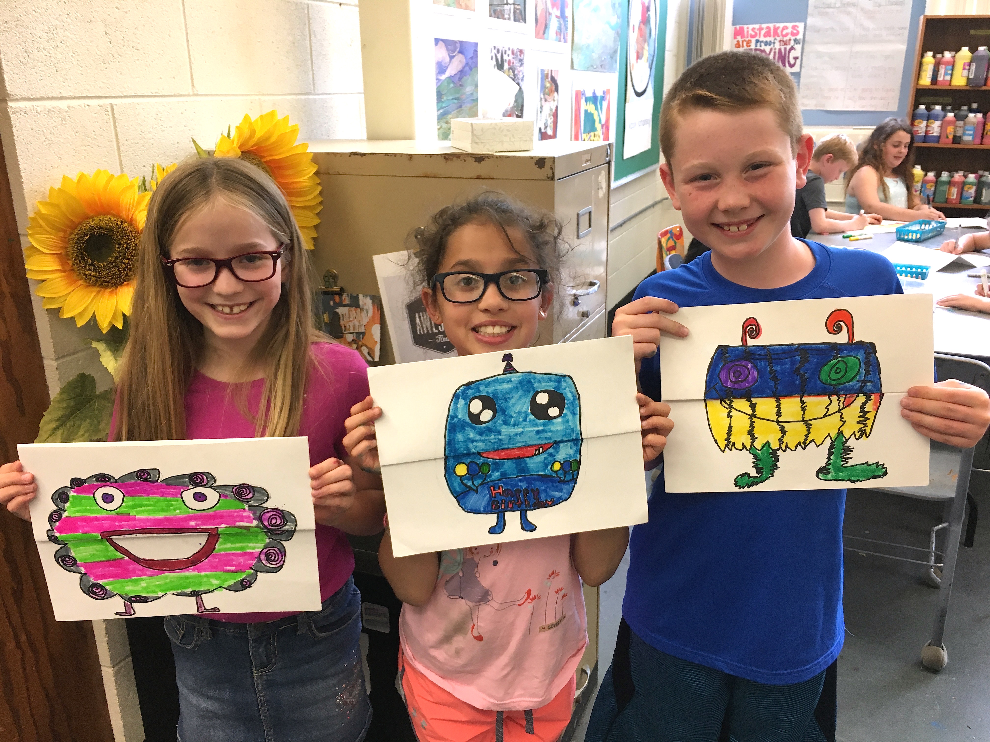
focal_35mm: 29
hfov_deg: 61.7
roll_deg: +0.6
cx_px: 495
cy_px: 371
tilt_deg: -19.2
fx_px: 829
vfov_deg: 48.2
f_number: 2.2
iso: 64
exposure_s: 1/30
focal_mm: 4.15
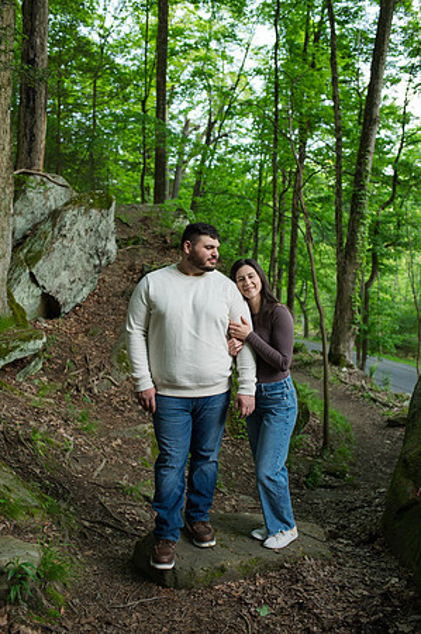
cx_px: 210
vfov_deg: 54.5
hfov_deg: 37.8
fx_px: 615
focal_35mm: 35
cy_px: 317
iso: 1000
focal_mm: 35
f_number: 3.5
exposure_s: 1/320
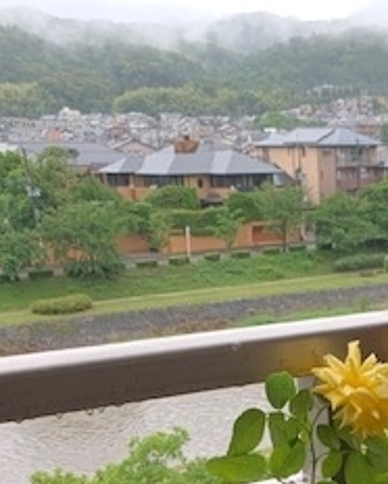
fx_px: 1003
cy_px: 666
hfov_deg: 21.0
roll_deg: +0.8
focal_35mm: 70
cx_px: 409
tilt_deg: -25.5
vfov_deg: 23.3
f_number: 1.8
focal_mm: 4.25
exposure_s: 1/122
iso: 40
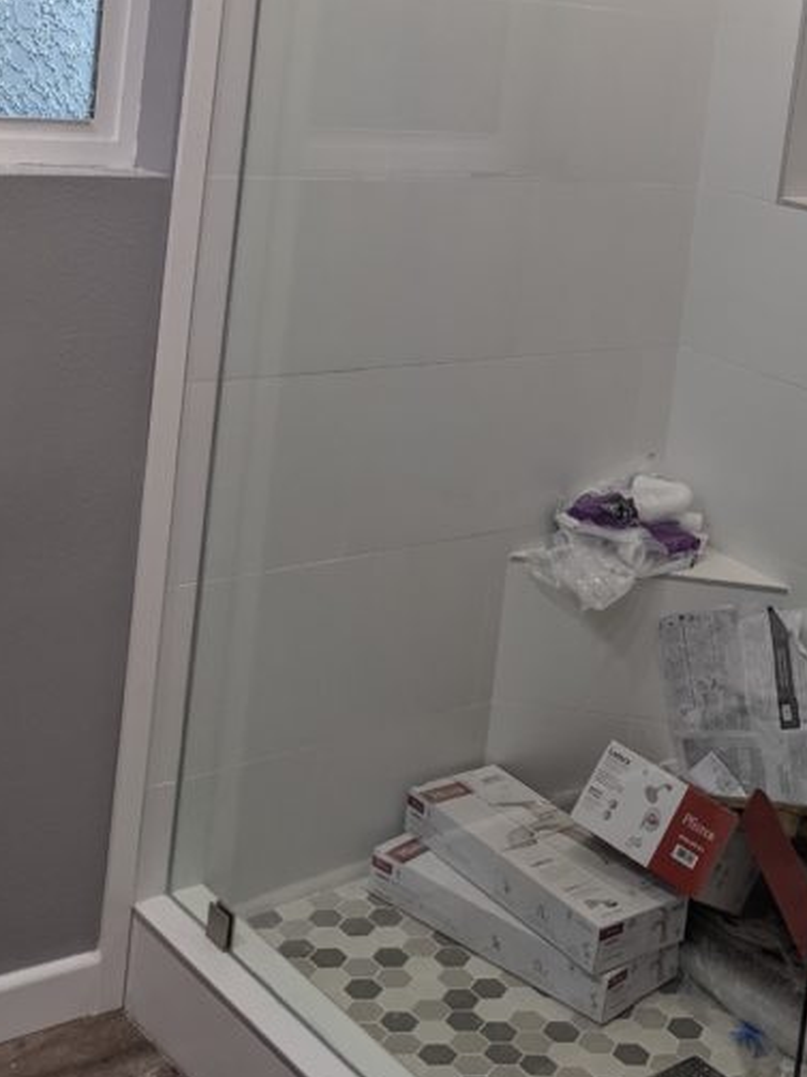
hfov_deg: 25.9
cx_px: 694
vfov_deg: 33.6
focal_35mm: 55
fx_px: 1710
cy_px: 165
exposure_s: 1/120
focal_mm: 4.38
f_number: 1.73
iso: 131
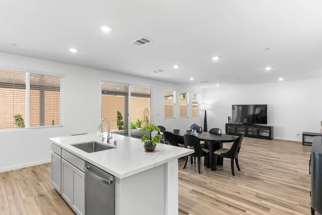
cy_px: 109
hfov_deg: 90.0
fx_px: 161
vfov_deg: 67.3
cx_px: 163
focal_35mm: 18
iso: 400
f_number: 8
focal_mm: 17
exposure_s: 1/2
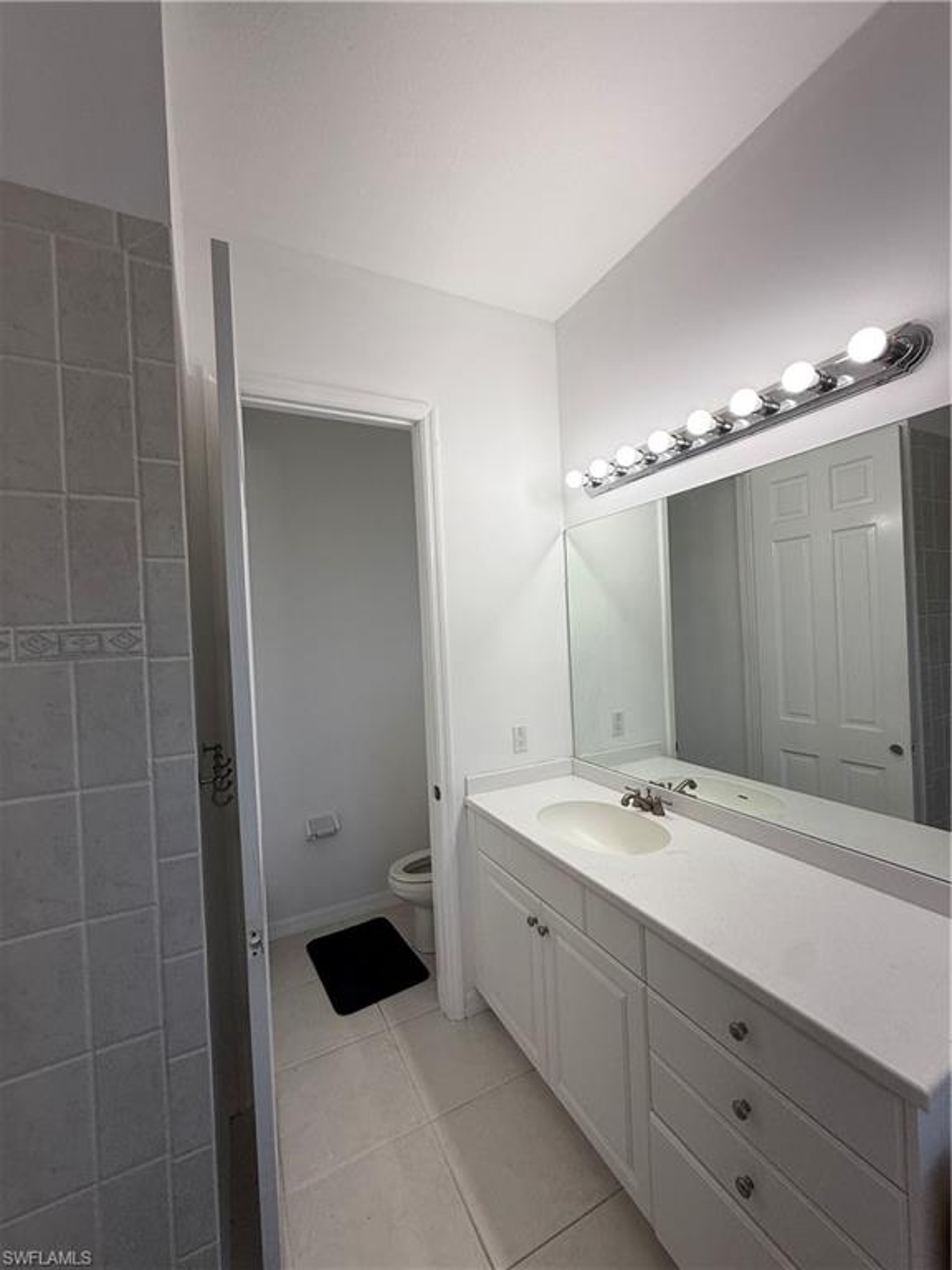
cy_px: 635
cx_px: 476
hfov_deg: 85.7
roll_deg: +3.6
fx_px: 513
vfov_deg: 102.1
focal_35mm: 14
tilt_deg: +2.2
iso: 64
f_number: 2.2
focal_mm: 2.22
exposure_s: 1/445
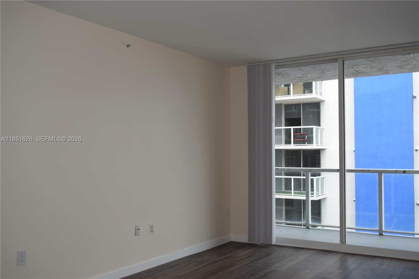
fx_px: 436
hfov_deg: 51.3
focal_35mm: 38
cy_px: 140
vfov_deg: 35.5
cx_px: 210
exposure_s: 1/125
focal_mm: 25
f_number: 5.6
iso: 220
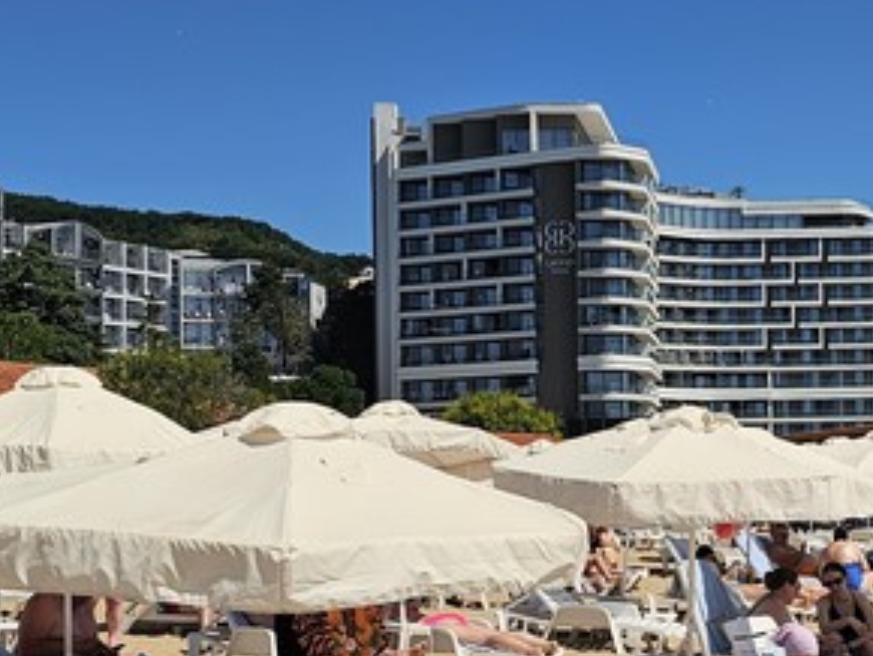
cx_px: 763
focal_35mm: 74
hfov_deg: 25.6
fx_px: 1868
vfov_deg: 19.9
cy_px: 433
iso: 10
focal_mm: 6.3
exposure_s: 1/1864
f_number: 1.7
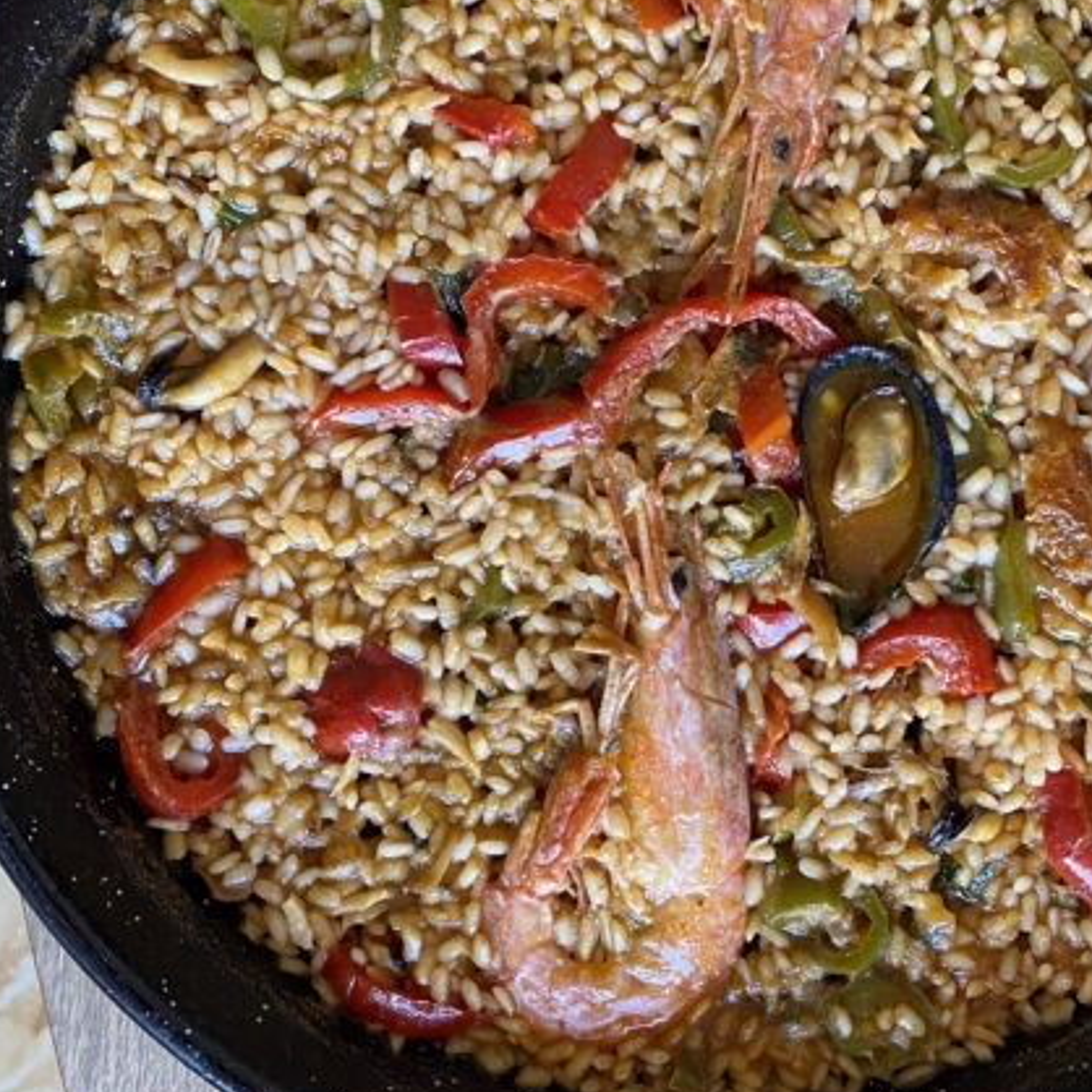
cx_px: 713
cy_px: 418
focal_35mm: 44
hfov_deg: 38.0
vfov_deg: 38.1
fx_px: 1570
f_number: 1.8
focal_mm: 4.25
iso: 100
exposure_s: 1/60
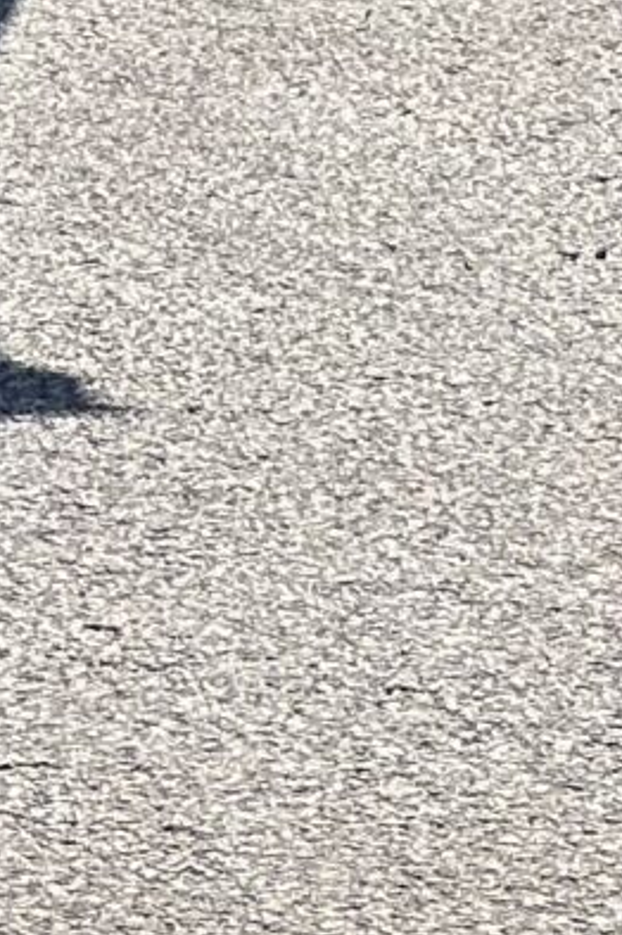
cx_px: -1619
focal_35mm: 521
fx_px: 13525
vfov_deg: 3.8
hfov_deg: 2.6
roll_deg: +1.4
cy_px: -1982
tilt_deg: -2.9
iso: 32
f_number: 2.8
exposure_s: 1/589
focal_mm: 9
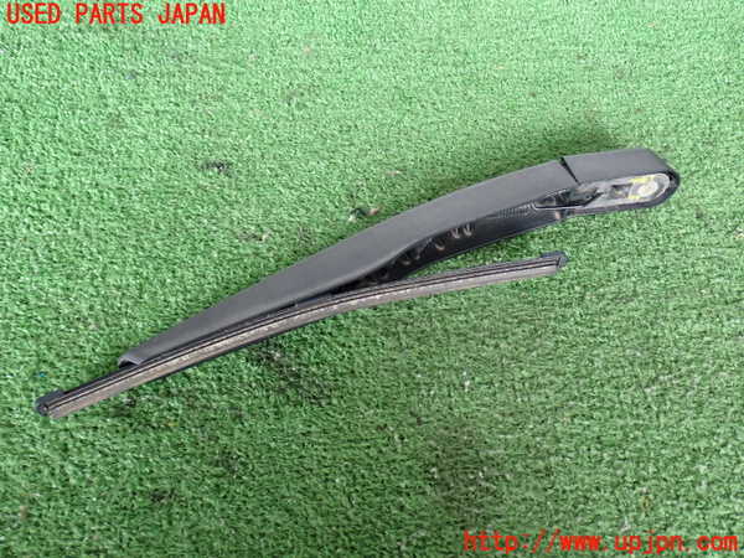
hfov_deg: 51.4
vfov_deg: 39.7
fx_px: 774
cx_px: 372
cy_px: 279
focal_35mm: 36
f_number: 2.5
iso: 200
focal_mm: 6.37
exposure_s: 1/40
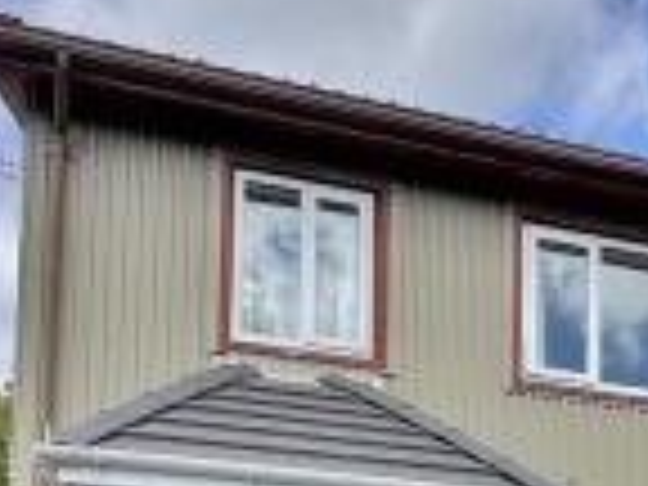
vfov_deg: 28.4
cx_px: 403
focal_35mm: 41
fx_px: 768
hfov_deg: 45.4
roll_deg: -0.3
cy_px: 641
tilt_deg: +7.4
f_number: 2.2
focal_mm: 2.22
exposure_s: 1/858
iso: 40
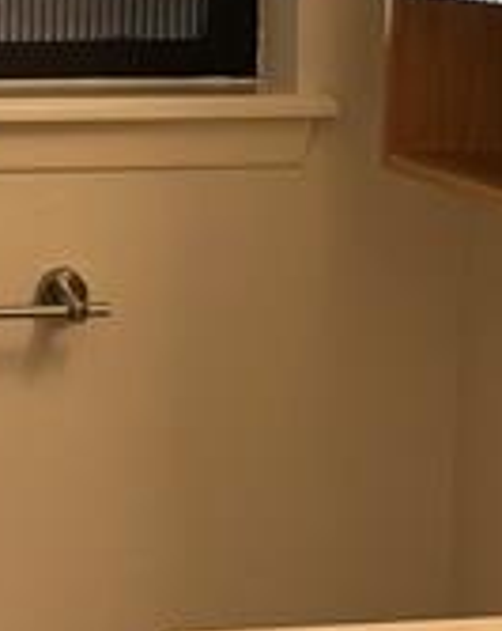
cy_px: 246
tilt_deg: -9.6
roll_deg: -0.6
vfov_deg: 16.4
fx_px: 2179
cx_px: 4
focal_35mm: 117
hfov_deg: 13.0
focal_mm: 5.1
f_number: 1.6
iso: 64
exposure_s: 1/60
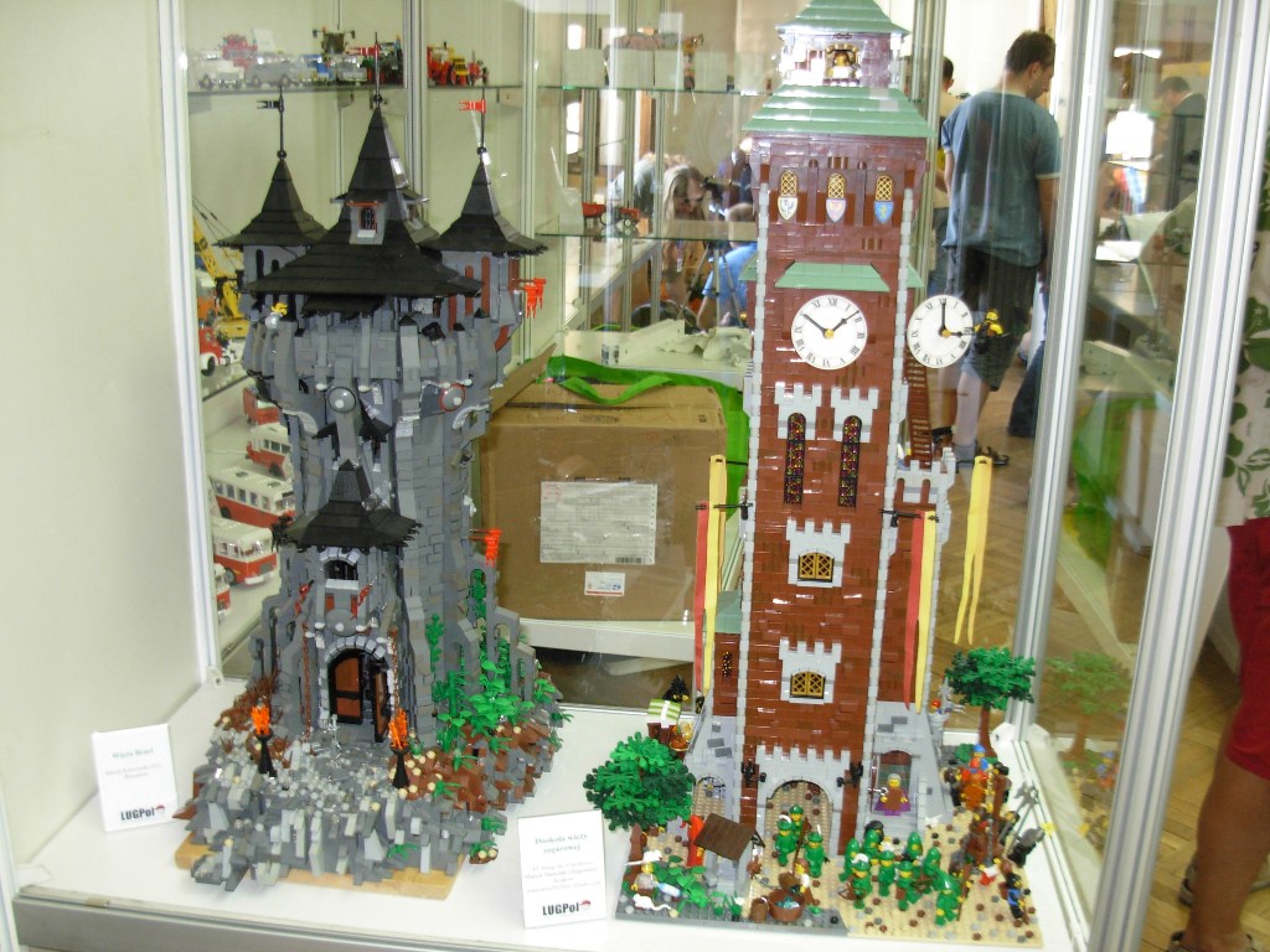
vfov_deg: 37.7
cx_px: 635
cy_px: 476
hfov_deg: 49.0
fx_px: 1394
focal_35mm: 38
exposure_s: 1/13
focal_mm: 6.3
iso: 200
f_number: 2.9
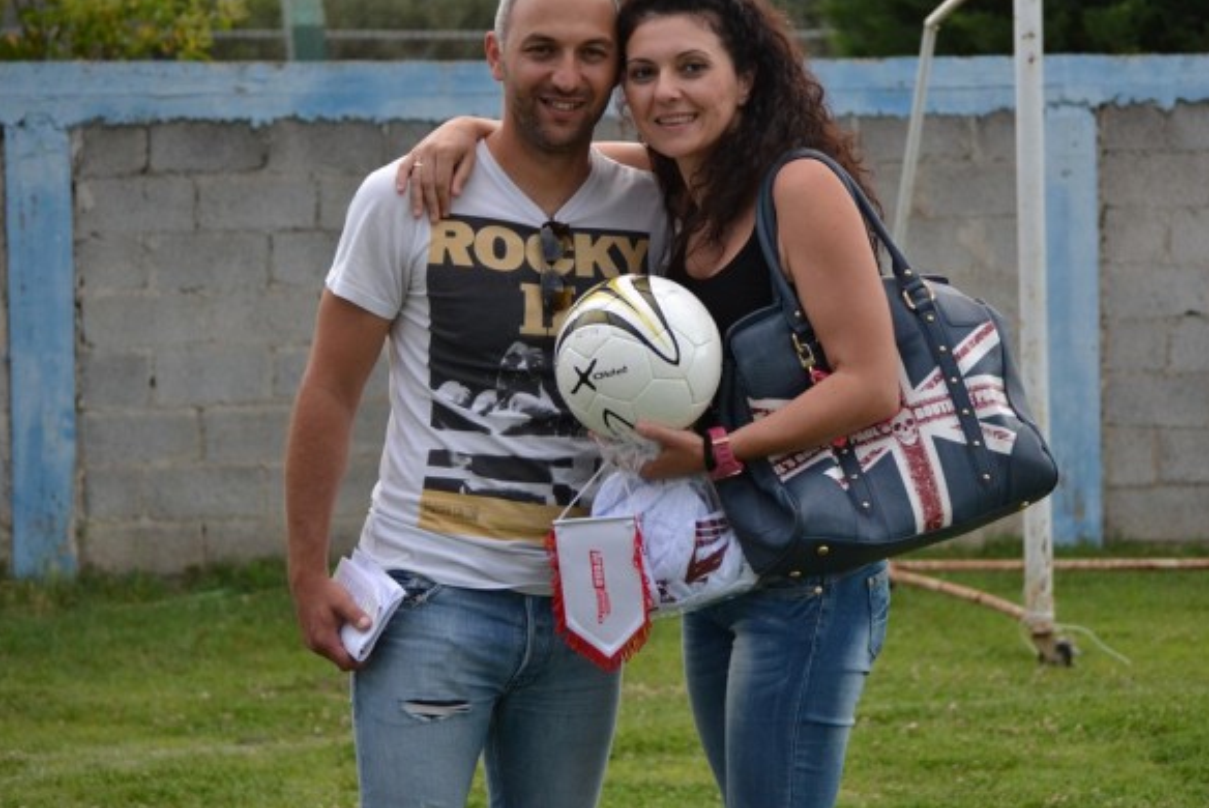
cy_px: 387
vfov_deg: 11.2
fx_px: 4099
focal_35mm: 122
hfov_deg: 16.8
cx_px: 675
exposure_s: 1/500
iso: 1600
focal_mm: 72
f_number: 4.2
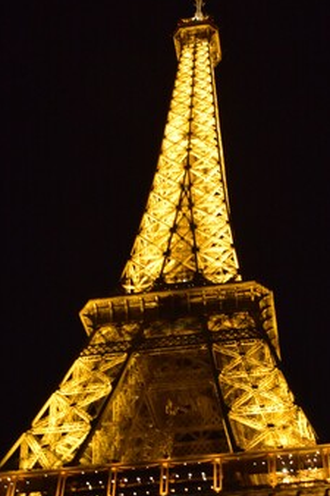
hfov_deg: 27.8
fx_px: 661
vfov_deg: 39.7
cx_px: 233
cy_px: 386
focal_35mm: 48
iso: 4000
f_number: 3.5
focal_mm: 18
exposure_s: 1/60
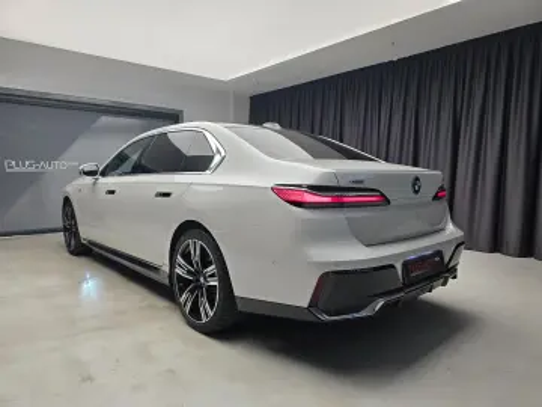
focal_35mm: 23
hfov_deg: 73.9
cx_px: 271
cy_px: 204
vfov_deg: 58.9
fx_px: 360
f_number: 1.7
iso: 20
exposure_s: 1/50
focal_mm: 6.3
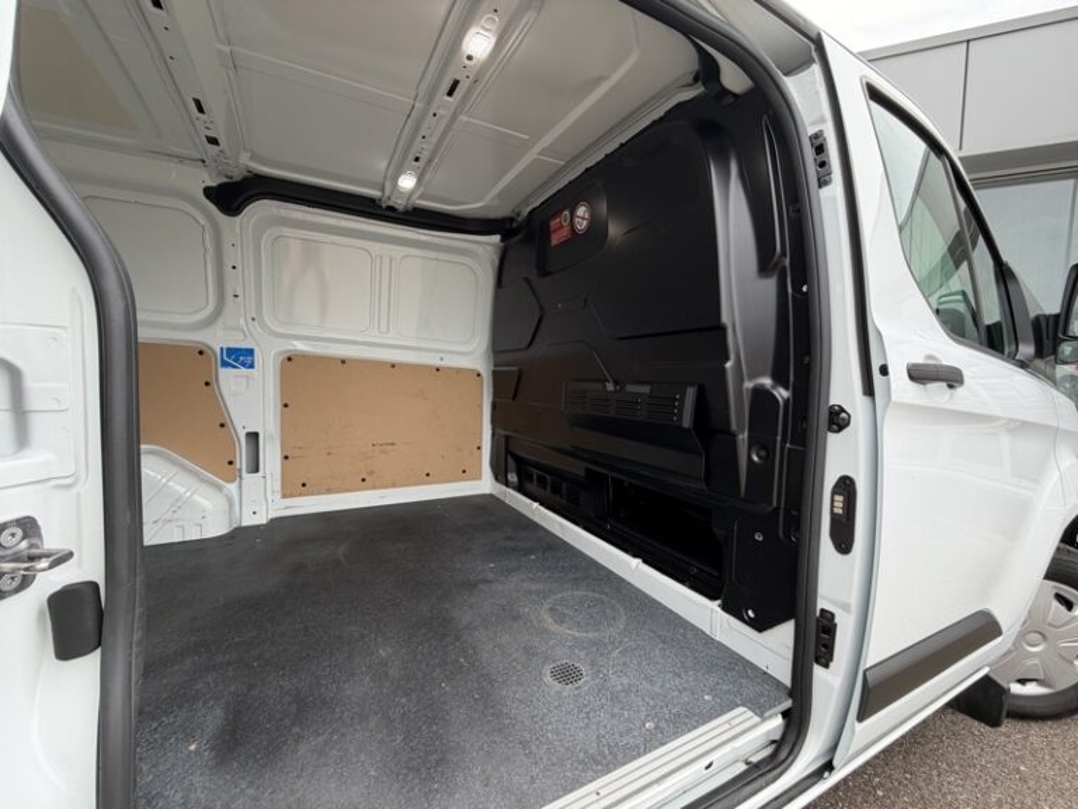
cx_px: 539
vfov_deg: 85.7
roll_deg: +0.8
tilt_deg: -6.1
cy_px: 404
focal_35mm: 14
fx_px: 436
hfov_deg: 102.1
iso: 40
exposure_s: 1/204
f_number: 2.2
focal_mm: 2.22
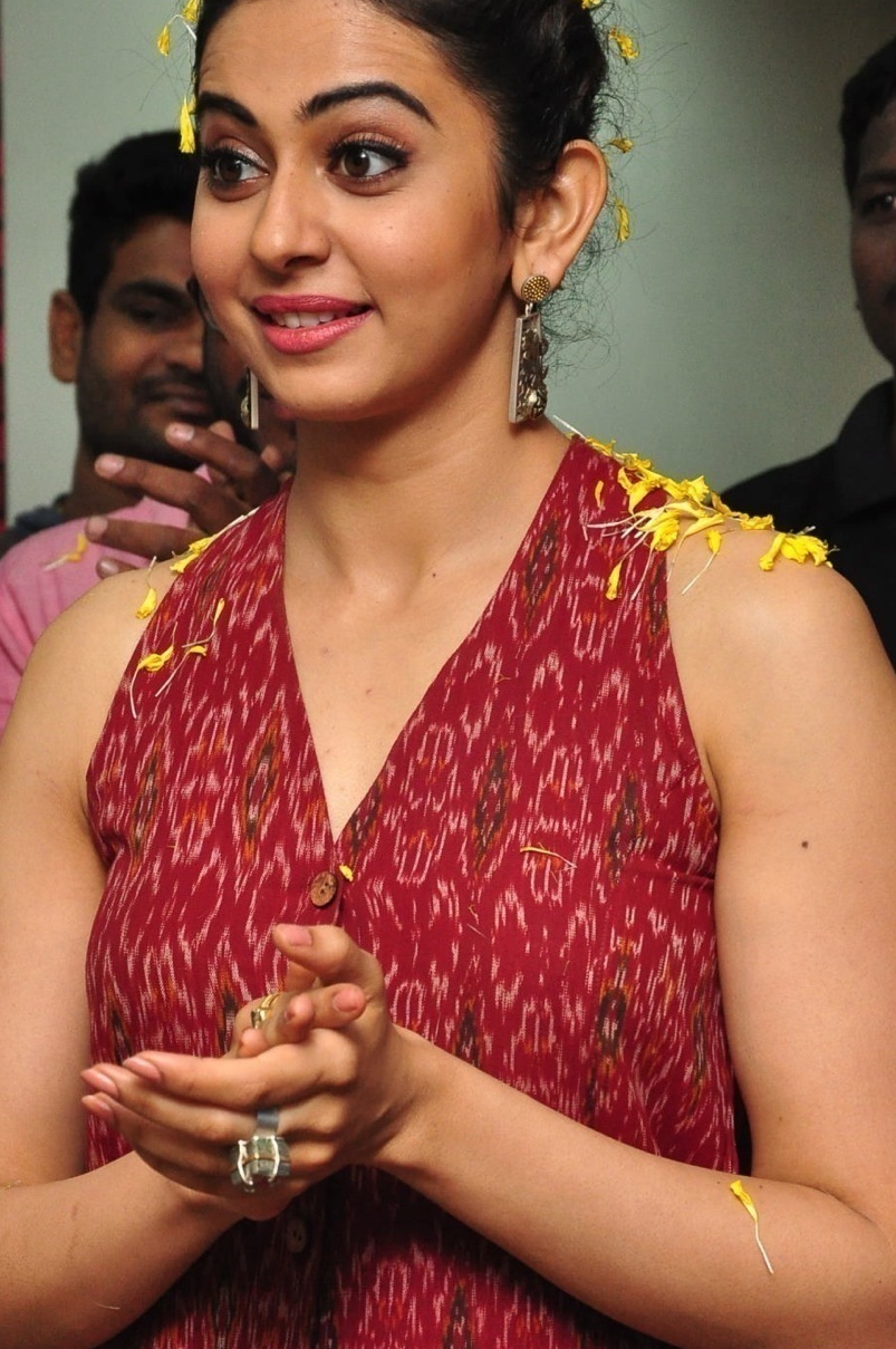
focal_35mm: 139
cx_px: 421
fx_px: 5202
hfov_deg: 9.8
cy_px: 710
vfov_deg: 14.8
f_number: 7.1
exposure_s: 1/125
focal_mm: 62
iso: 1250
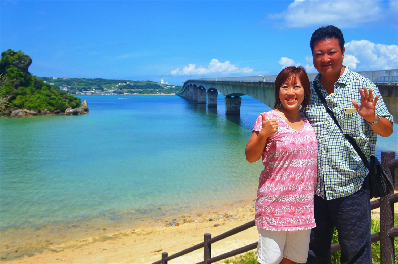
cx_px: 199
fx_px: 447
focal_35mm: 40
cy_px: 132
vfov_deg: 32.9
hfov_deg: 48.0
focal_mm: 27
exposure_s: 1/2000
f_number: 5
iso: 200
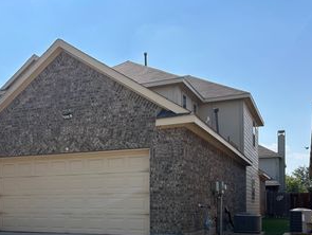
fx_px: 397
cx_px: 92
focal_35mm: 44
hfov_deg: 42.0
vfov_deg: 32.1
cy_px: 188
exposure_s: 1/4831
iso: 50
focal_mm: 5.7
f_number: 1.5
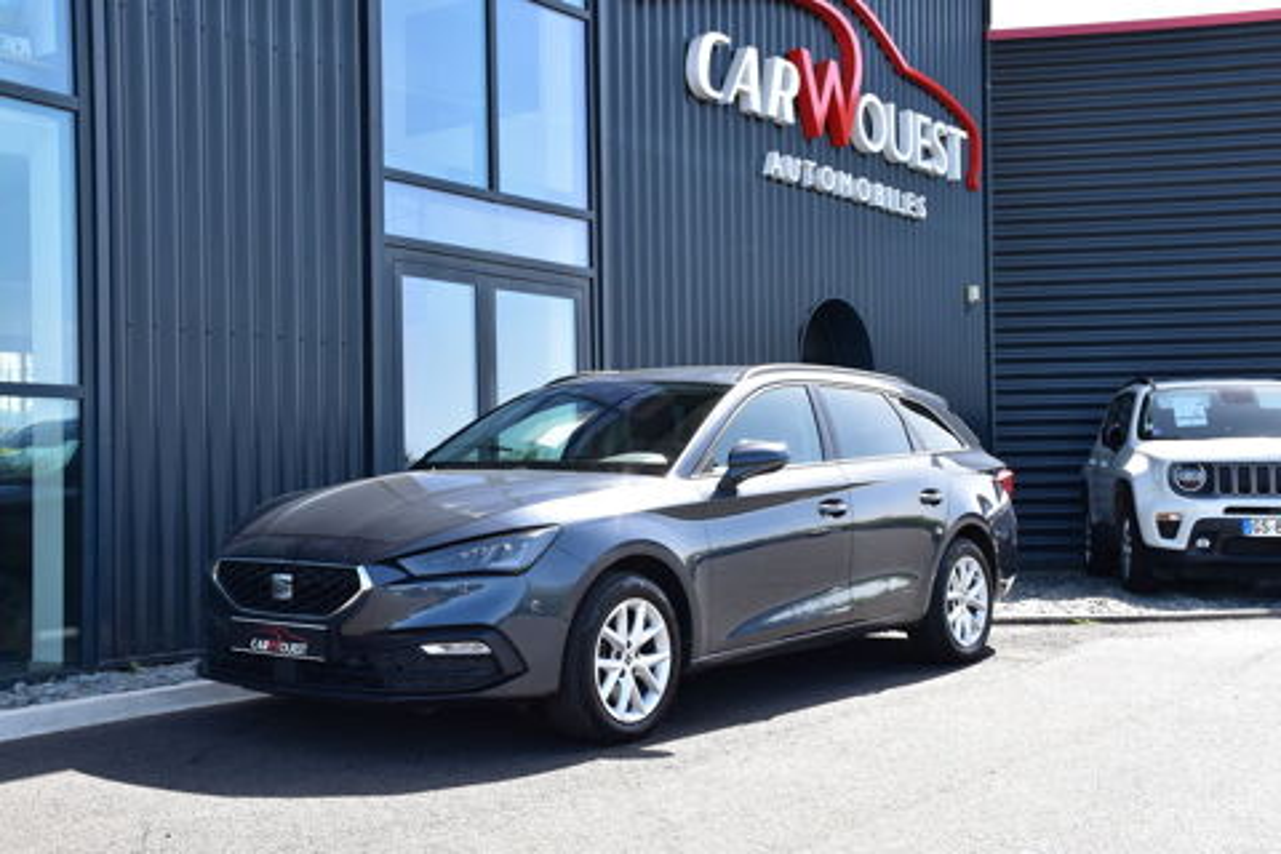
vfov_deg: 33.0
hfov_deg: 47.9
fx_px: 1441
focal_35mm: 40
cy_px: 427
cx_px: 640
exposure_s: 1/160
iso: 400
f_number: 9
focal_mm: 27
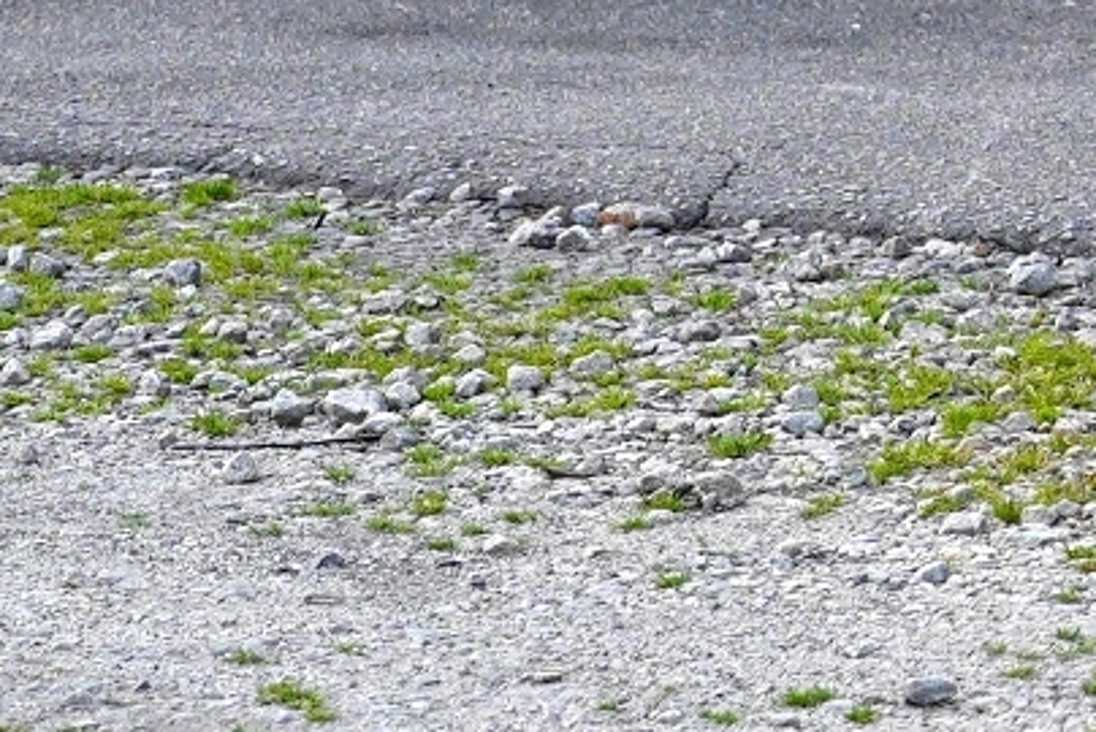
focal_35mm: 371
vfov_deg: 3.6
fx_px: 11303
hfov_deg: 5.2
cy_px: -1581
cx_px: 3315
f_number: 3.2
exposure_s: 1/800
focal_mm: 50
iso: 100
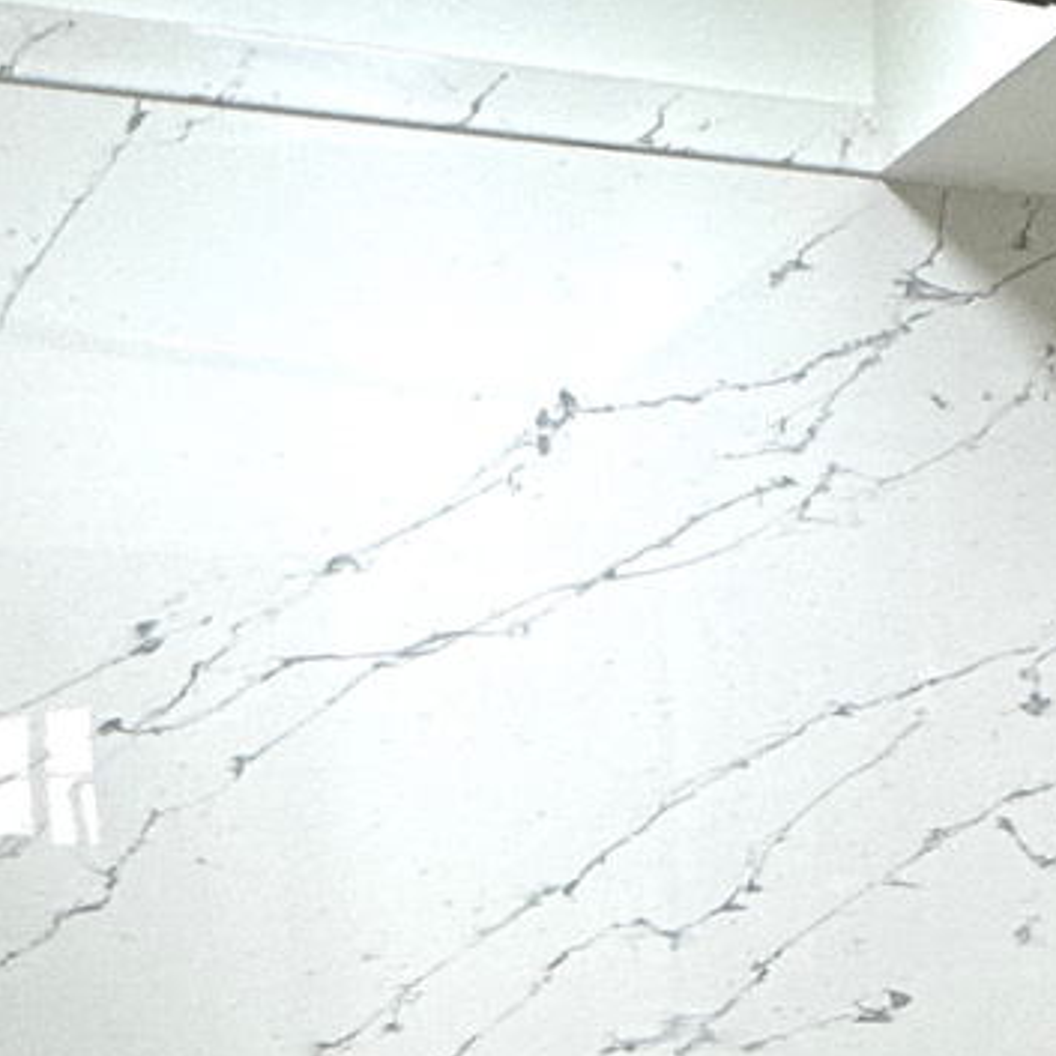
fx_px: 2658
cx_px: 1098
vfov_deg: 18.9
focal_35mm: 77
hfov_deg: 21.5
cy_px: 1717
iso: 100
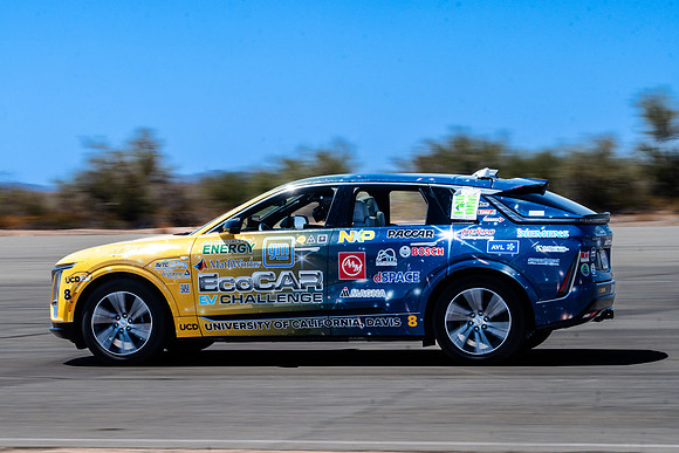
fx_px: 2259
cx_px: 264
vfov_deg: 11.4
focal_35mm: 120
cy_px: 298
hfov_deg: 17.1
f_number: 16
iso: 320
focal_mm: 91
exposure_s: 1/250
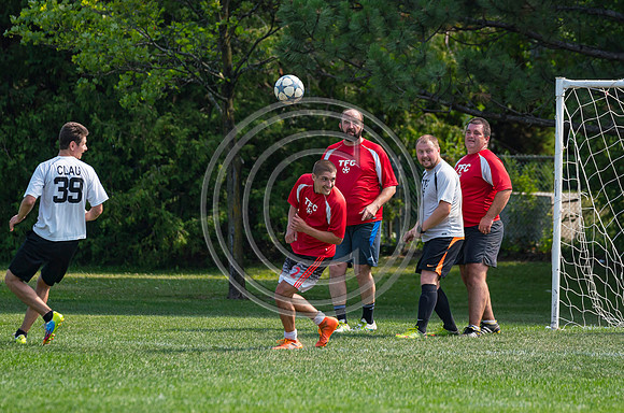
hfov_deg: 5.6
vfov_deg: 3.7
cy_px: 181
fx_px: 6336
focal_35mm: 366
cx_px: 333
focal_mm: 200
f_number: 3.2
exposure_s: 1/2500
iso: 400
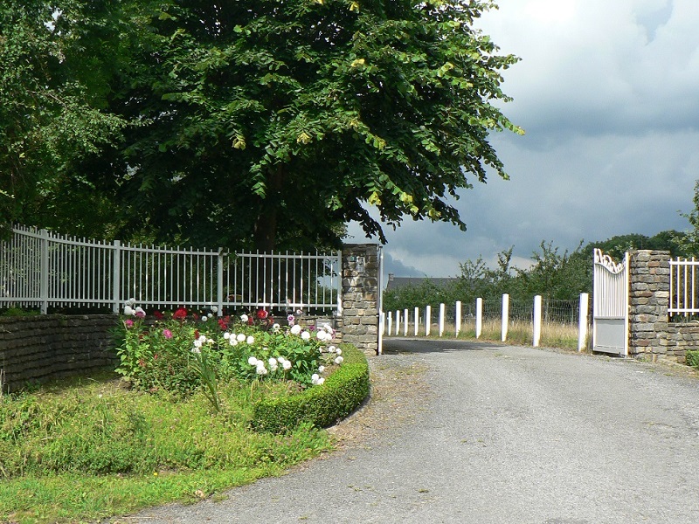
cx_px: 350
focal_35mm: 36
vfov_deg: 39.7
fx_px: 727
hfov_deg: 51.4
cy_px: 262
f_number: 4
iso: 80
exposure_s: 1/400
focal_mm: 6
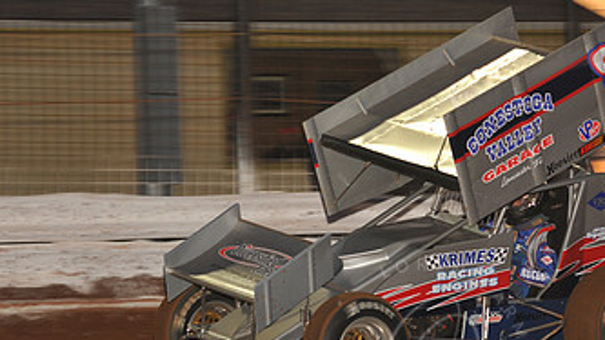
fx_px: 3512
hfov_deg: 9.8
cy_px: 200
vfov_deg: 5.5
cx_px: 422
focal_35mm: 219
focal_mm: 120
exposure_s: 1/320
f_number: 6.3
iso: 640
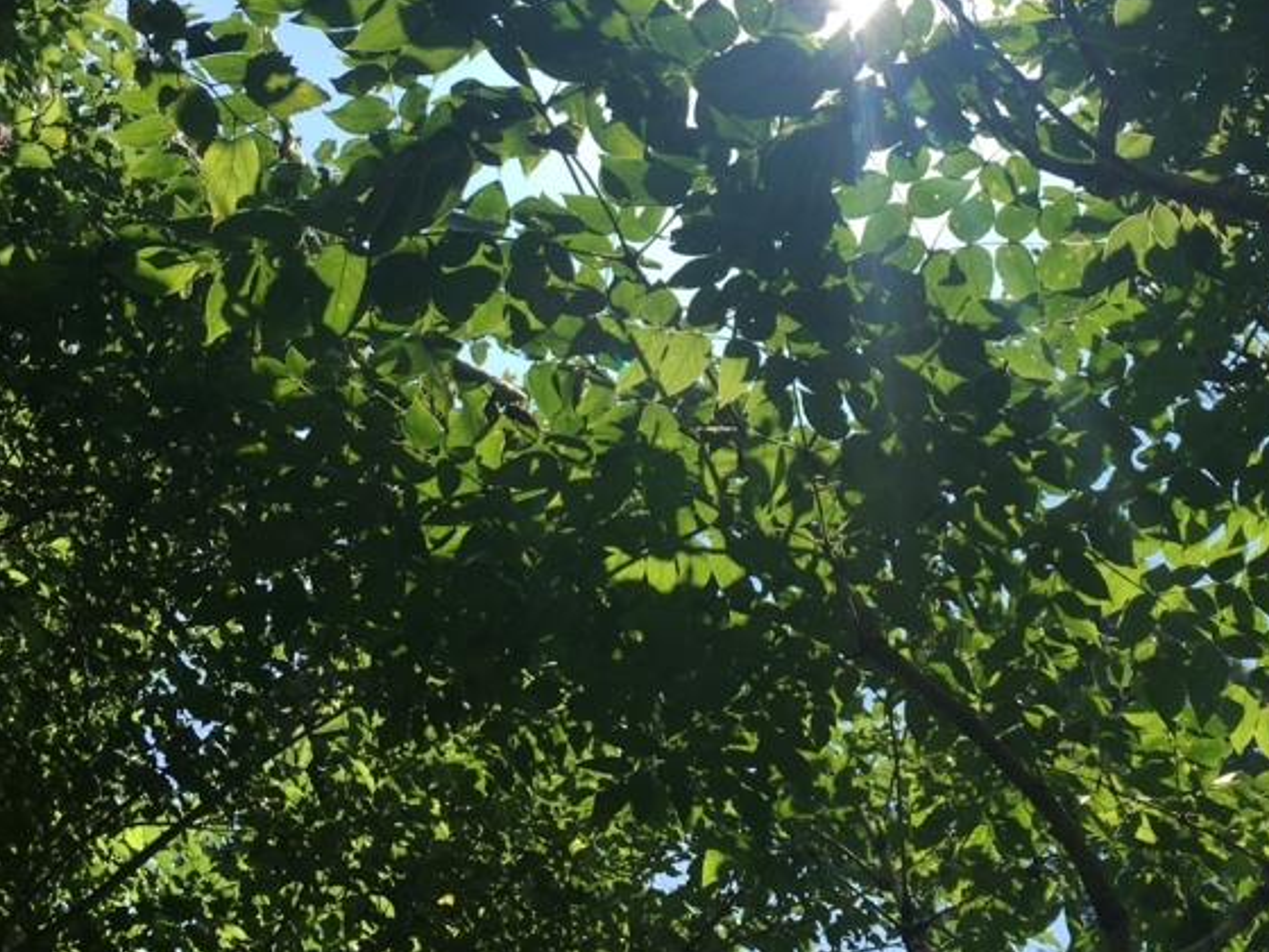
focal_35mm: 53
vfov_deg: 27.0
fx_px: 1943
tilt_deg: +61.6
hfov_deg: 36.0
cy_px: 195
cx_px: 757
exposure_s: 1/1672
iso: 25
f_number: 2.2
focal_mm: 4.15
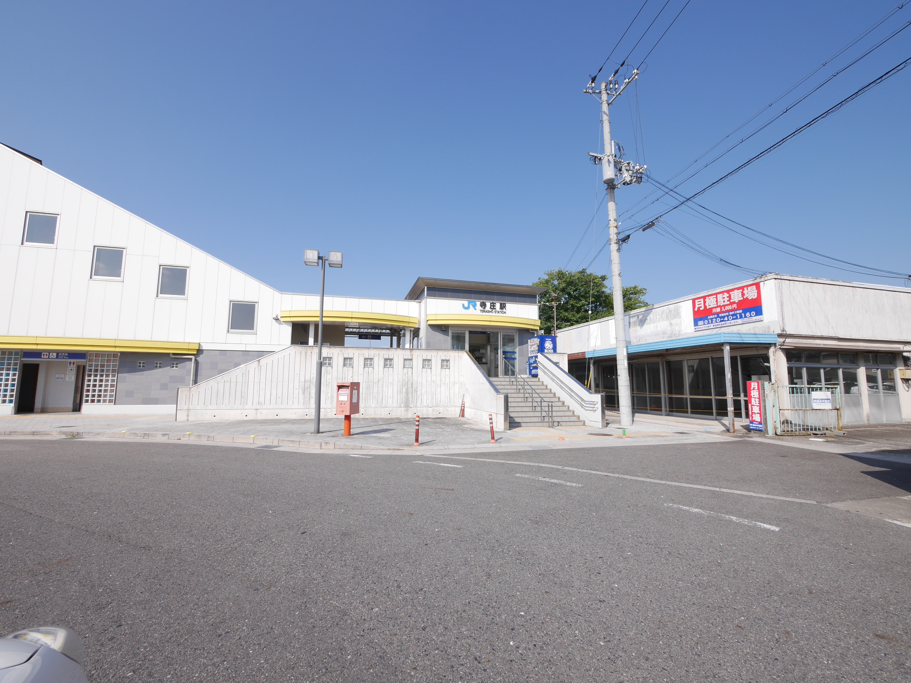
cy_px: 342
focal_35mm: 14
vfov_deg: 85.7
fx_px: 368
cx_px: 456
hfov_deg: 102.1
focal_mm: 7
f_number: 8
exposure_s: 1/400
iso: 200
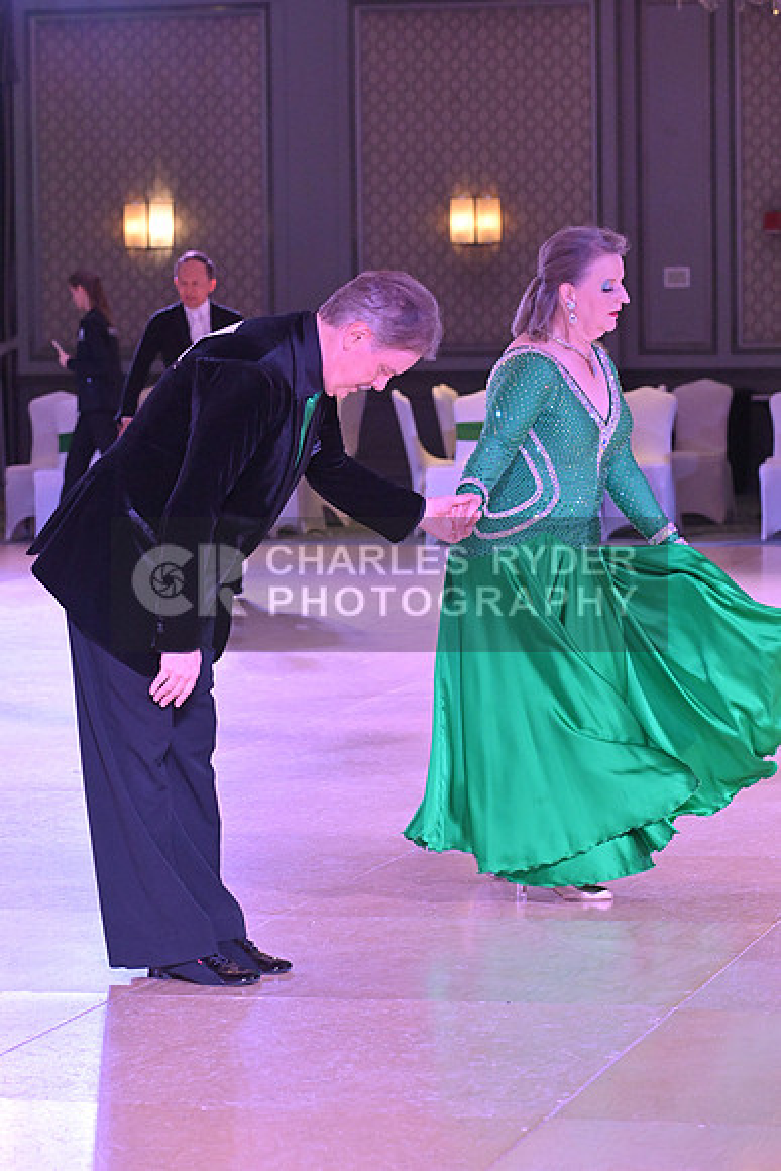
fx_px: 4228
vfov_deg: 15.8
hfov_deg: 10.6
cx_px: 390
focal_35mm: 130
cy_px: 586
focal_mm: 130
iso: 5000
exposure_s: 1/320
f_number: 7.1
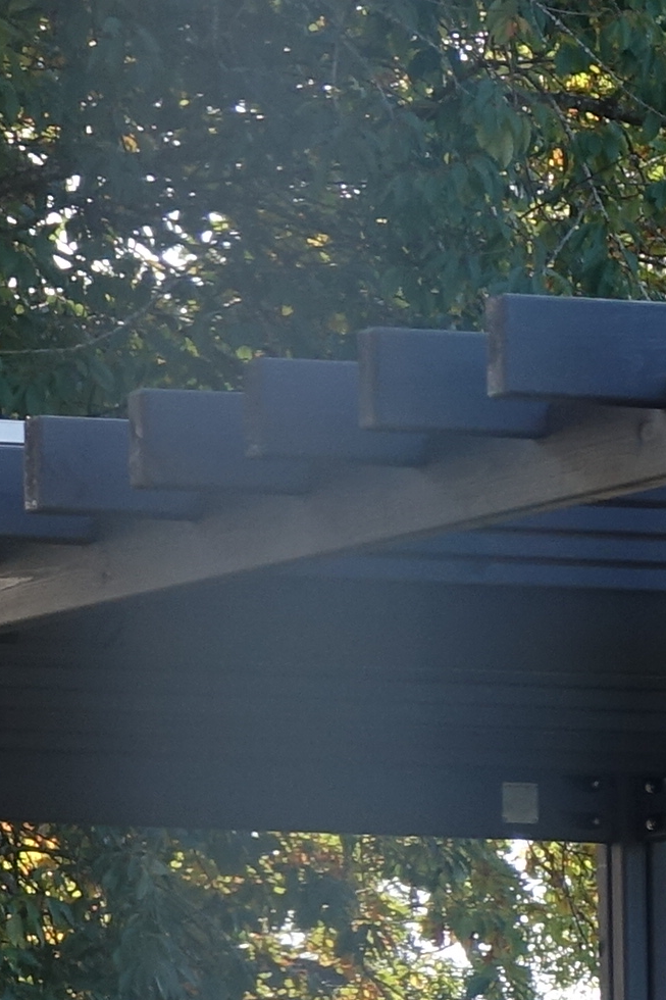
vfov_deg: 5.7
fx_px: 10076
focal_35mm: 363
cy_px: 1012
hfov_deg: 3.7
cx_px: 1867
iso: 100
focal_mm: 23.95
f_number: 3.5
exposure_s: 1/250
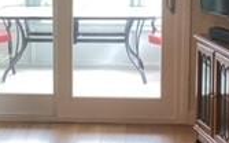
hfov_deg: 16.6
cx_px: 82
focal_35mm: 126
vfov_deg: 10.3
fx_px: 786
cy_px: 15
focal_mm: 3.3
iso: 80
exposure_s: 1/60
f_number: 2.4
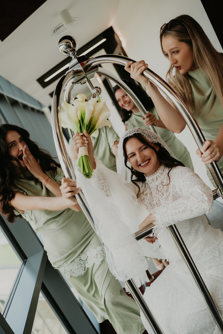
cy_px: 167
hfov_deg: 37.9
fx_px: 325
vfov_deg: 54.4
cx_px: 112
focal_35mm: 35
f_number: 2.2
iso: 320
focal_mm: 35
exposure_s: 1/500
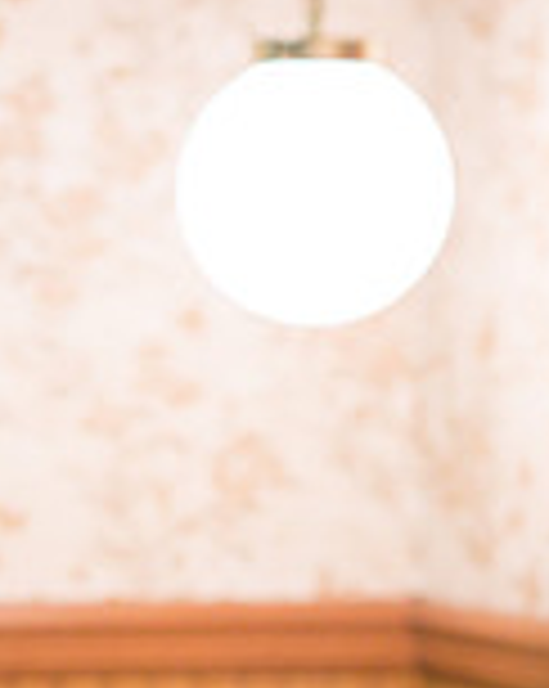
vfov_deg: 6.4
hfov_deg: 5.1
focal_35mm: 303
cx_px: -140
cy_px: 785
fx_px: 6166
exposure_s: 1/125
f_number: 2.8
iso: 1000
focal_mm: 85
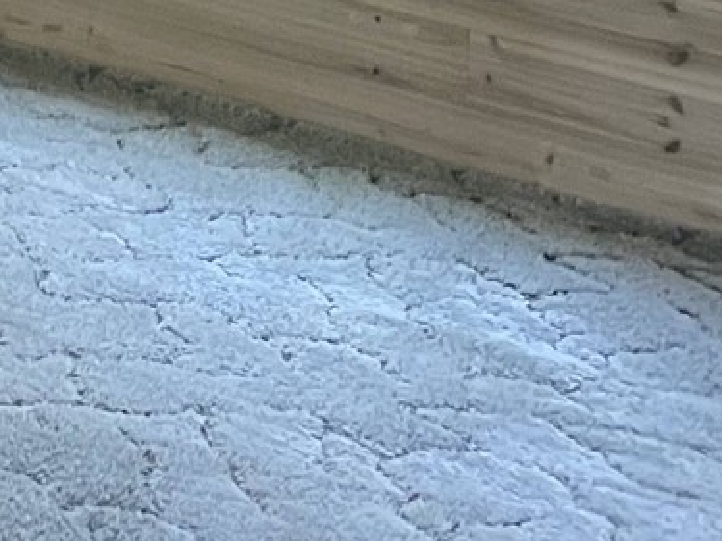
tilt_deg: -2.9
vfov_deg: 9.1
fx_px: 2961
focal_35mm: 142
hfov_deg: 10.8
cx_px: -1238
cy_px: -895
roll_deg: +0.6
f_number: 1.6
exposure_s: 1/60
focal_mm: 4.2
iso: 100
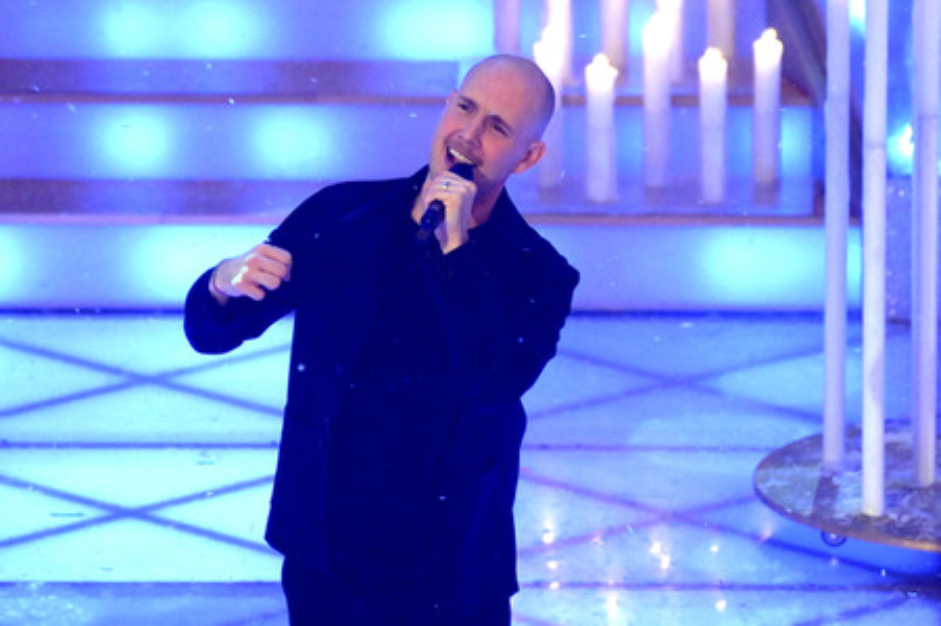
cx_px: 470
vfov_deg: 2.7
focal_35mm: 500
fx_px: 13060
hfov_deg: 4.1
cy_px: 313
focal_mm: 500
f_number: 6.3
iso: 12800
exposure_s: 1/400
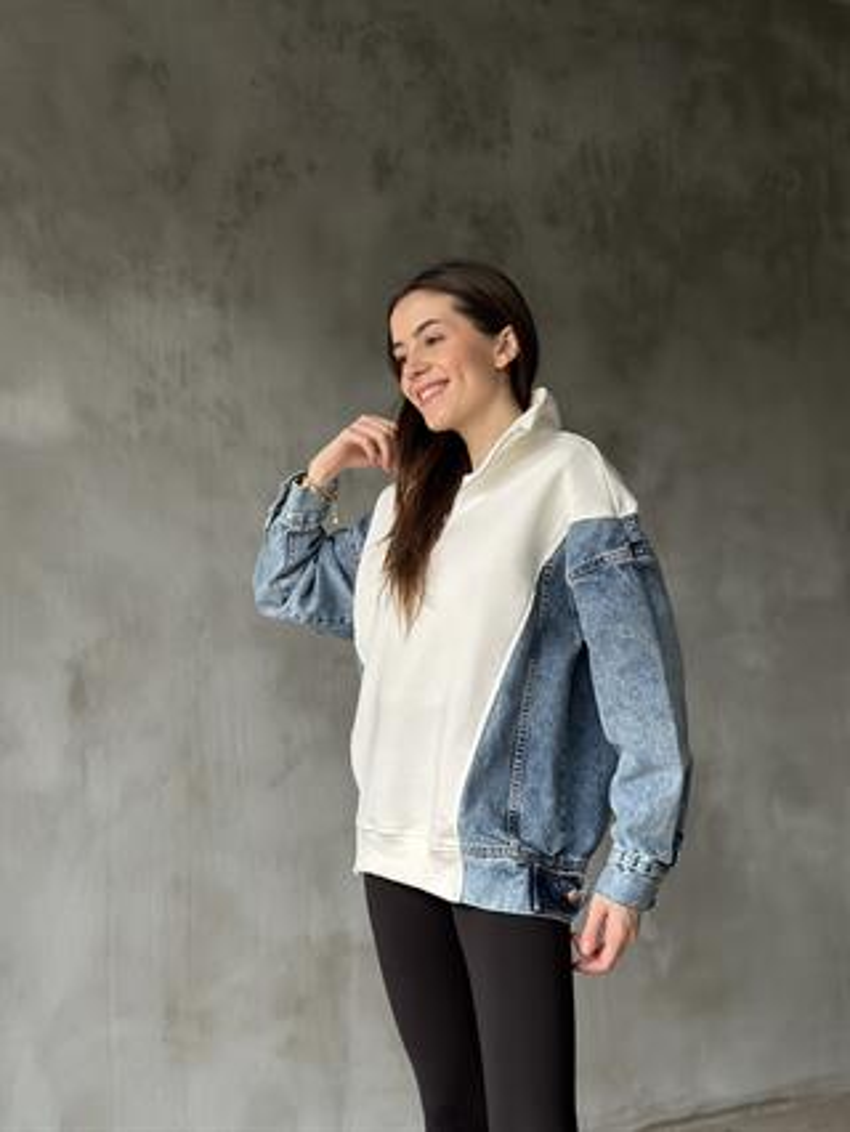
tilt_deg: +3.3
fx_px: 1570
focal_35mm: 48
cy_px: 566
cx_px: 425
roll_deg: +0.6
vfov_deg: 39.6
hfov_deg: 30.3
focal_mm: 6.86
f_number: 1.78
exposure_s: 1/60
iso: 320
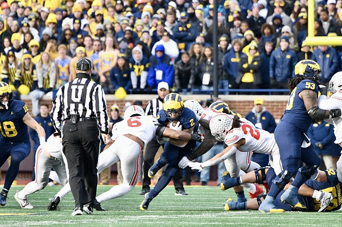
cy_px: 114
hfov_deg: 3.4
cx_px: 171
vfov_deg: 2.3
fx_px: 5697
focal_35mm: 600
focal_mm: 400
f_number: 5.6
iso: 1600
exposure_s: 1/1000
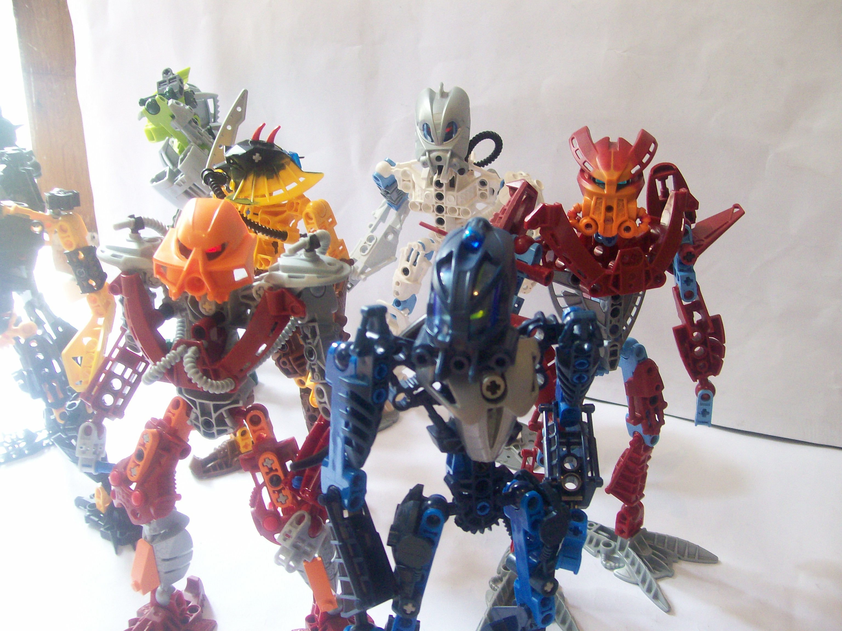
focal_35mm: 36
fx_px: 876
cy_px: 316
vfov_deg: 39.7
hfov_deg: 51.4
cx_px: 421
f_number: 2.7
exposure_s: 1/30.9
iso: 160
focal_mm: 6
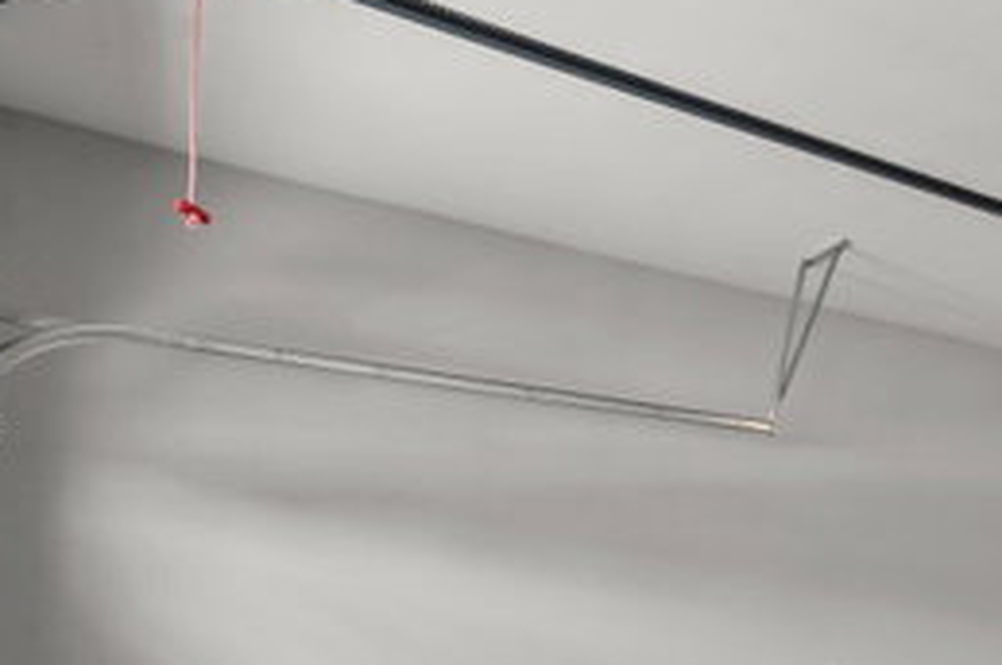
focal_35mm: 39
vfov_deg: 31.7
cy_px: 657
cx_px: 1292
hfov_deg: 35.0
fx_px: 1084
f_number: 8
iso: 250
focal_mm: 14
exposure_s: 1/13
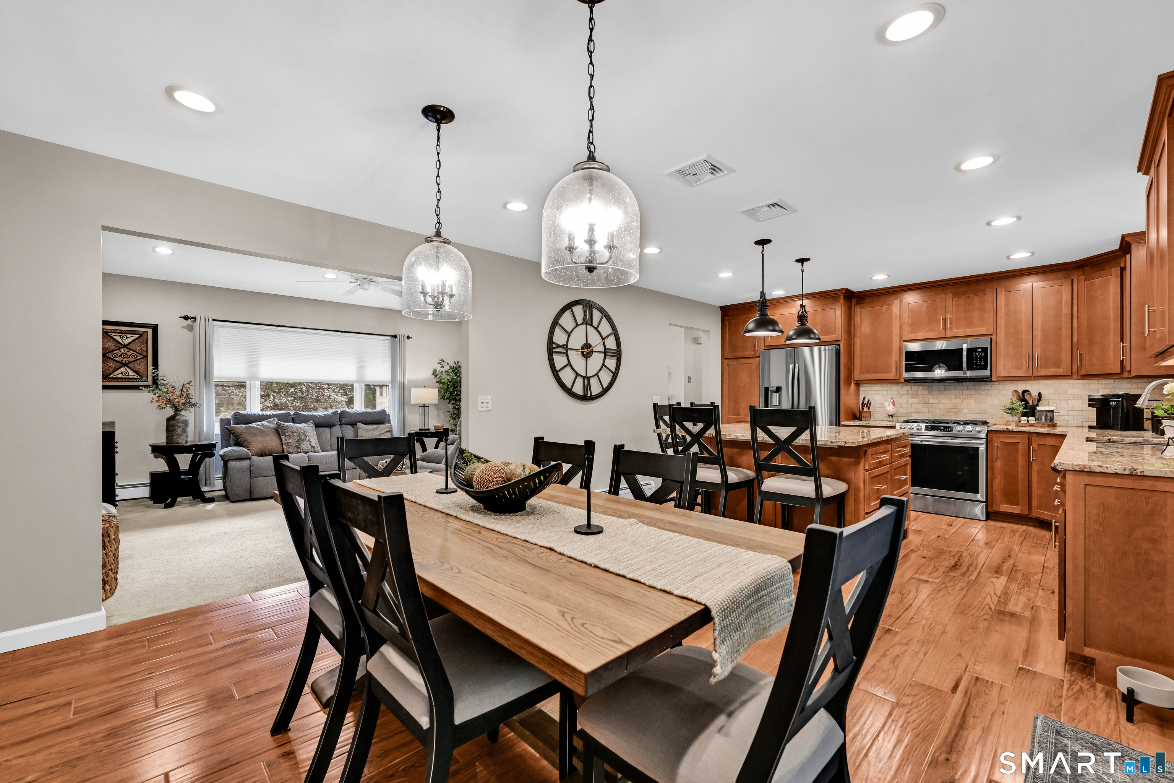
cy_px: 392
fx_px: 457
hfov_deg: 104.3
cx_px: 587
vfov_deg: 81.2
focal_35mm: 14
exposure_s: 1/200
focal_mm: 14
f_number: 8
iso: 200
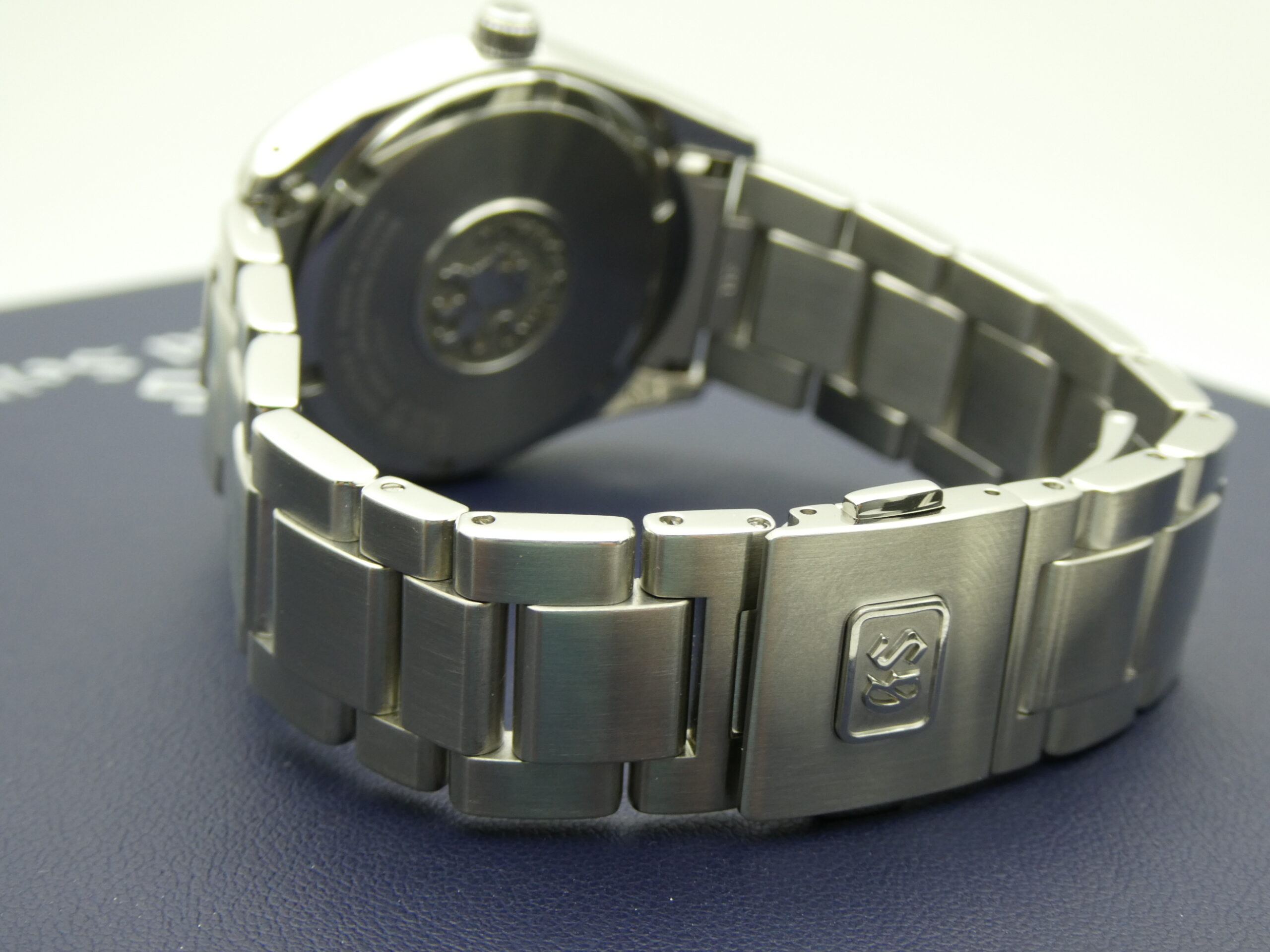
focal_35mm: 65
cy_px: 476
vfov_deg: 22.6
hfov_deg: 29.8
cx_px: 635
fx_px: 2385
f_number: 4.4
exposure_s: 1/80
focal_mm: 11.7
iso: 125
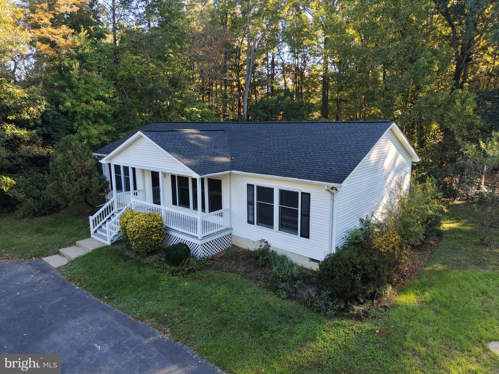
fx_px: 346
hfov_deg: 71.6
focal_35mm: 24
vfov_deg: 56.8
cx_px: 250
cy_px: 187
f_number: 1.8
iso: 100
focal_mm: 8.67
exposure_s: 1/125
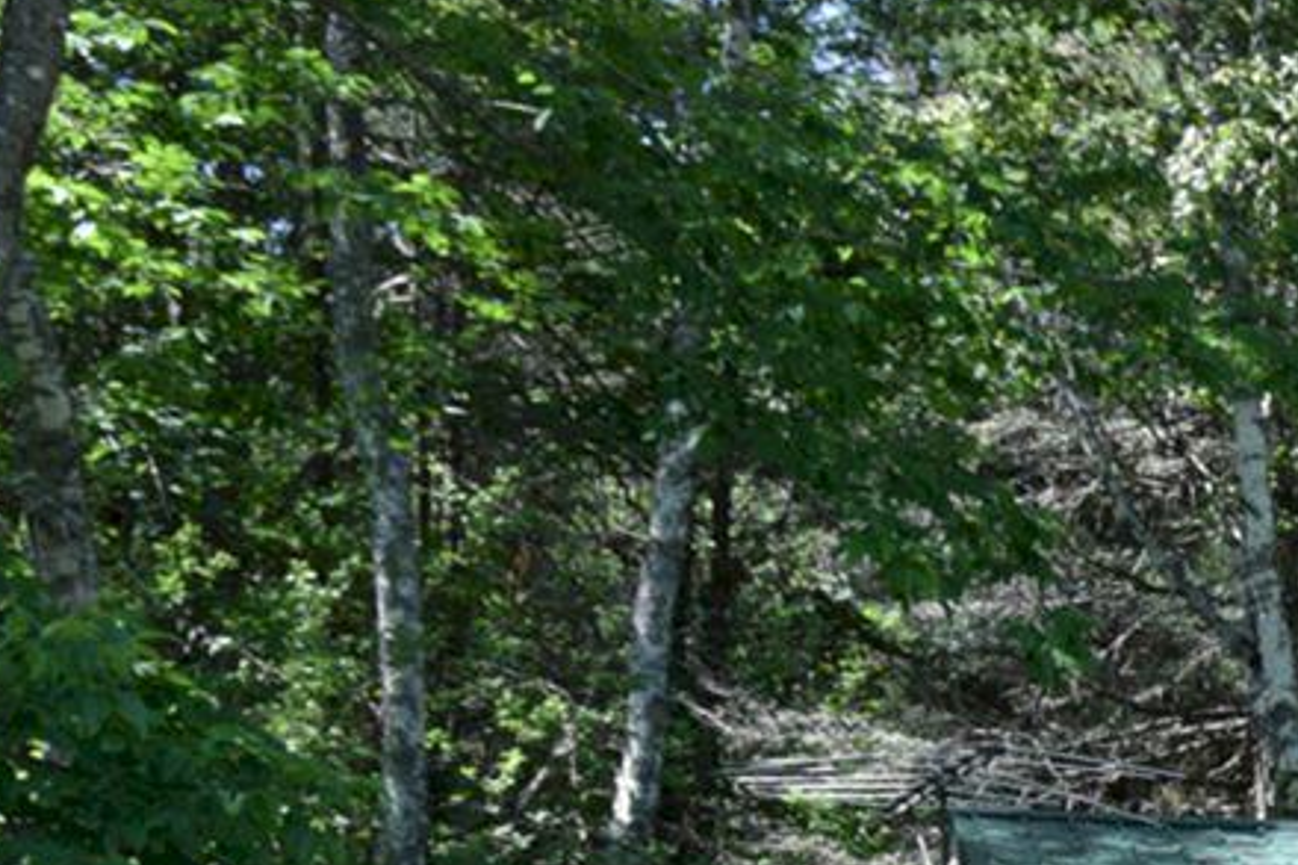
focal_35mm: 133
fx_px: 4793
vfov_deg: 10.1
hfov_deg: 14.6
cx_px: 1791
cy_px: 1196
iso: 360
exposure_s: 1/250
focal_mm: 26
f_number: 8
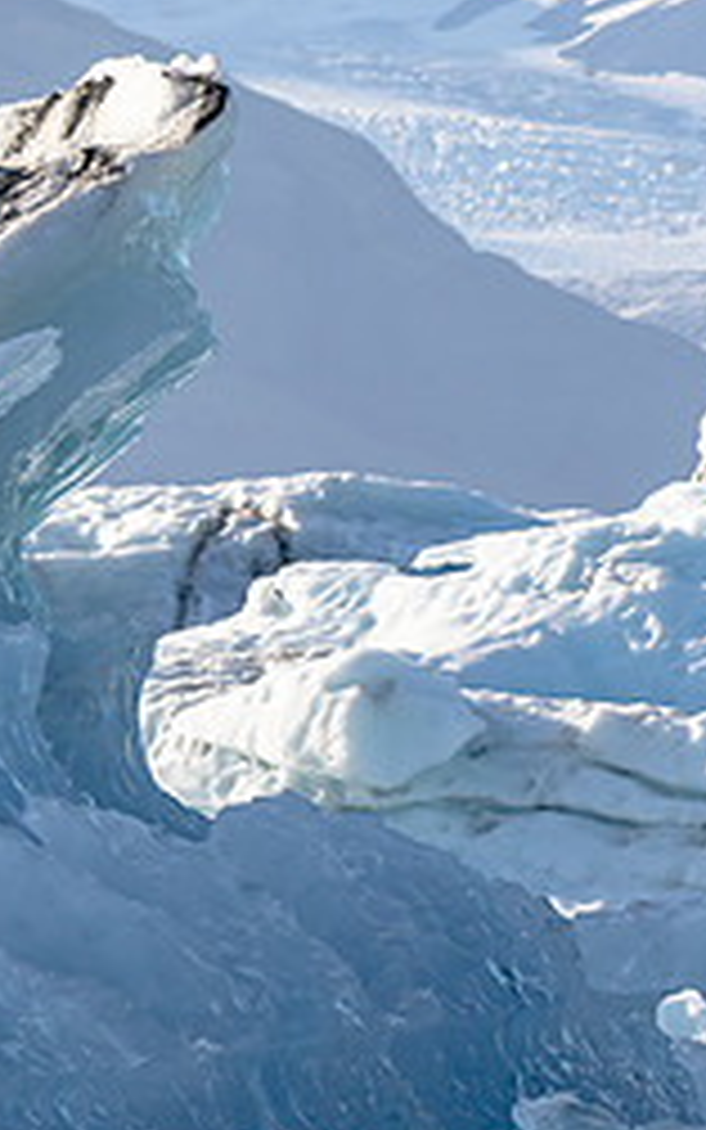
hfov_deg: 2.2
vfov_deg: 3.5
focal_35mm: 600
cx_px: 387
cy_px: 727
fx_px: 18461
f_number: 5.6
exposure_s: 1/1000
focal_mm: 170
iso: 160
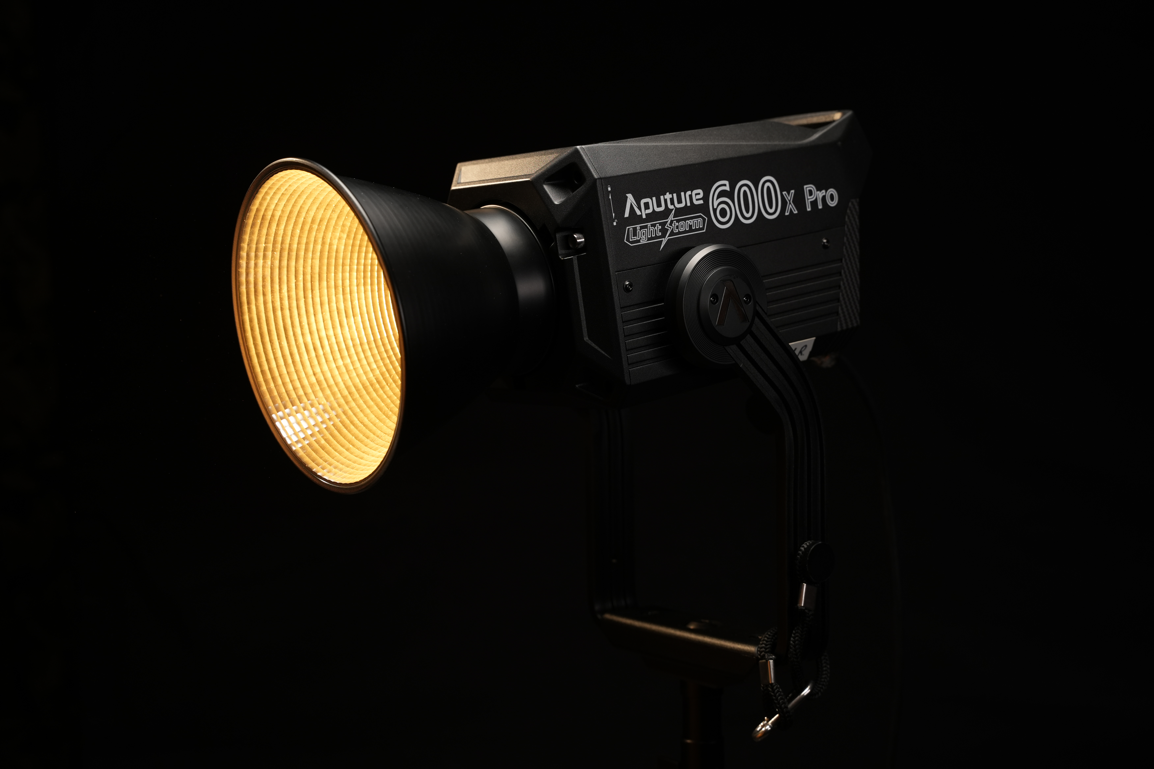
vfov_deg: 27.5
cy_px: 384
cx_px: 577
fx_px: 1574
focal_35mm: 49
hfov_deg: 40.3
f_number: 5
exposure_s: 1/100
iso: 400
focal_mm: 49.1
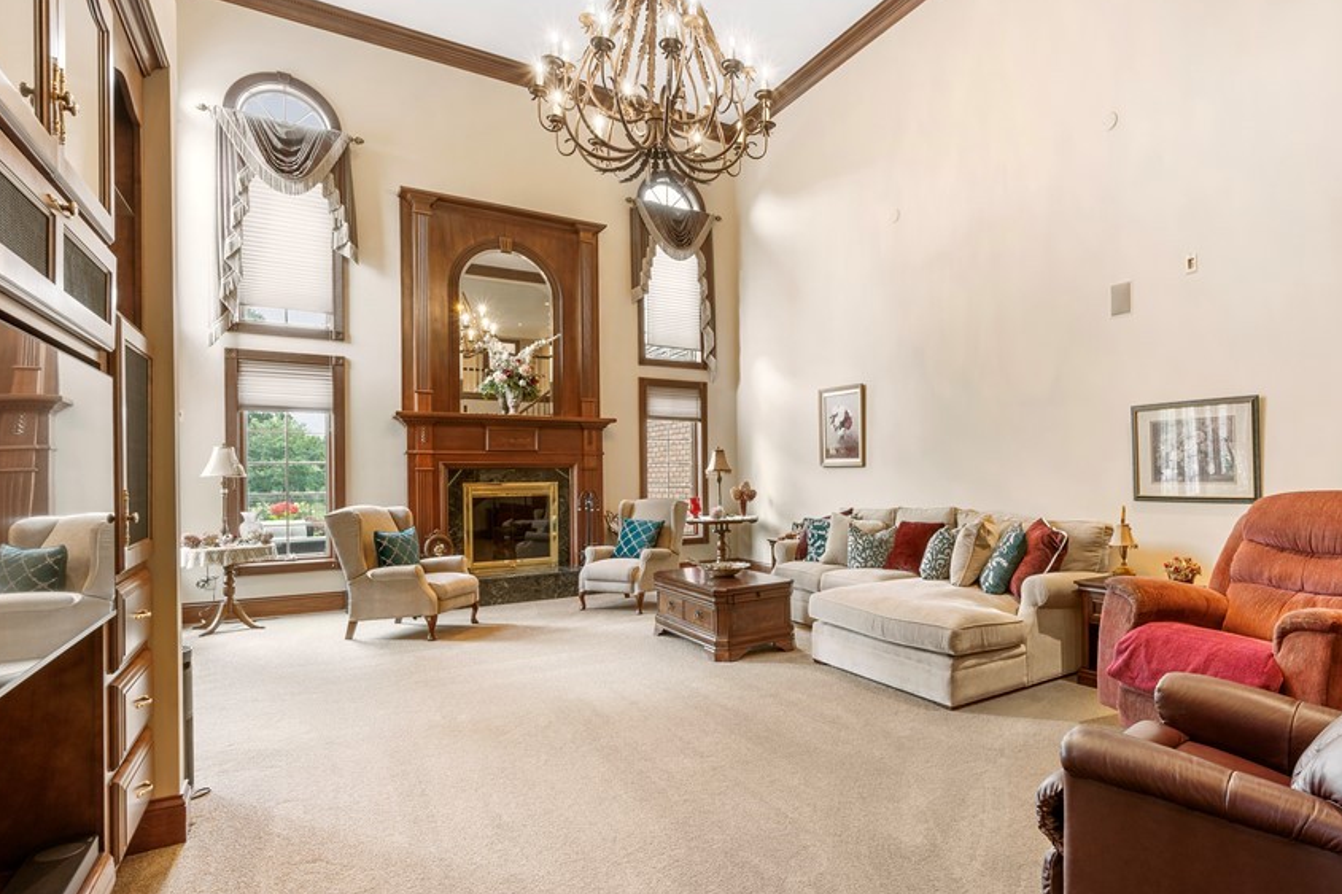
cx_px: 820
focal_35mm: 18
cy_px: 451
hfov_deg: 88.6
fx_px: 671
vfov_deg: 67.3
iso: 100
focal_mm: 14
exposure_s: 1/2.5
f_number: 10
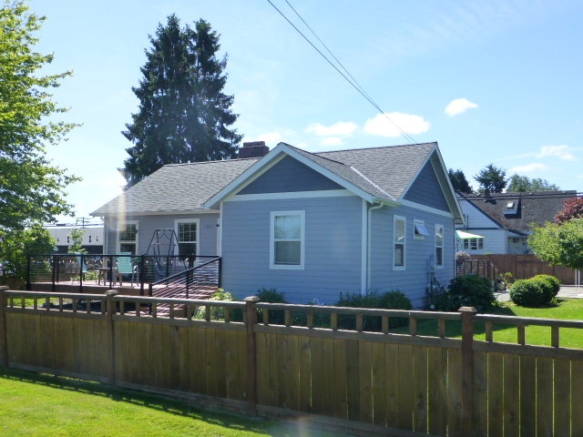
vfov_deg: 41.8
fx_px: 573
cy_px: 218
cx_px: 292
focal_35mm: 34
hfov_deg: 54.0
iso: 160
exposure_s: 1/500
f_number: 3.7
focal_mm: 6.1
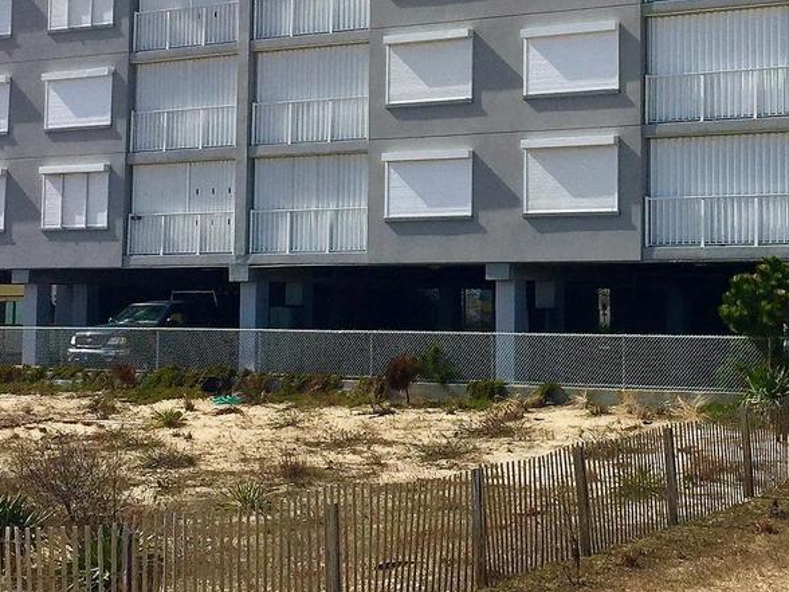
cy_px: 142
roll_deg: +0.2
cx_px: 529
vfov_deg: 20.5
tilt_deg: +4.4
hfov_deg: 27.2
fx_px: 1618
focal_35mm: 71
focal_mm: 4.15
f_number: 2.2
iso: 32
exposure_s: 1/5650
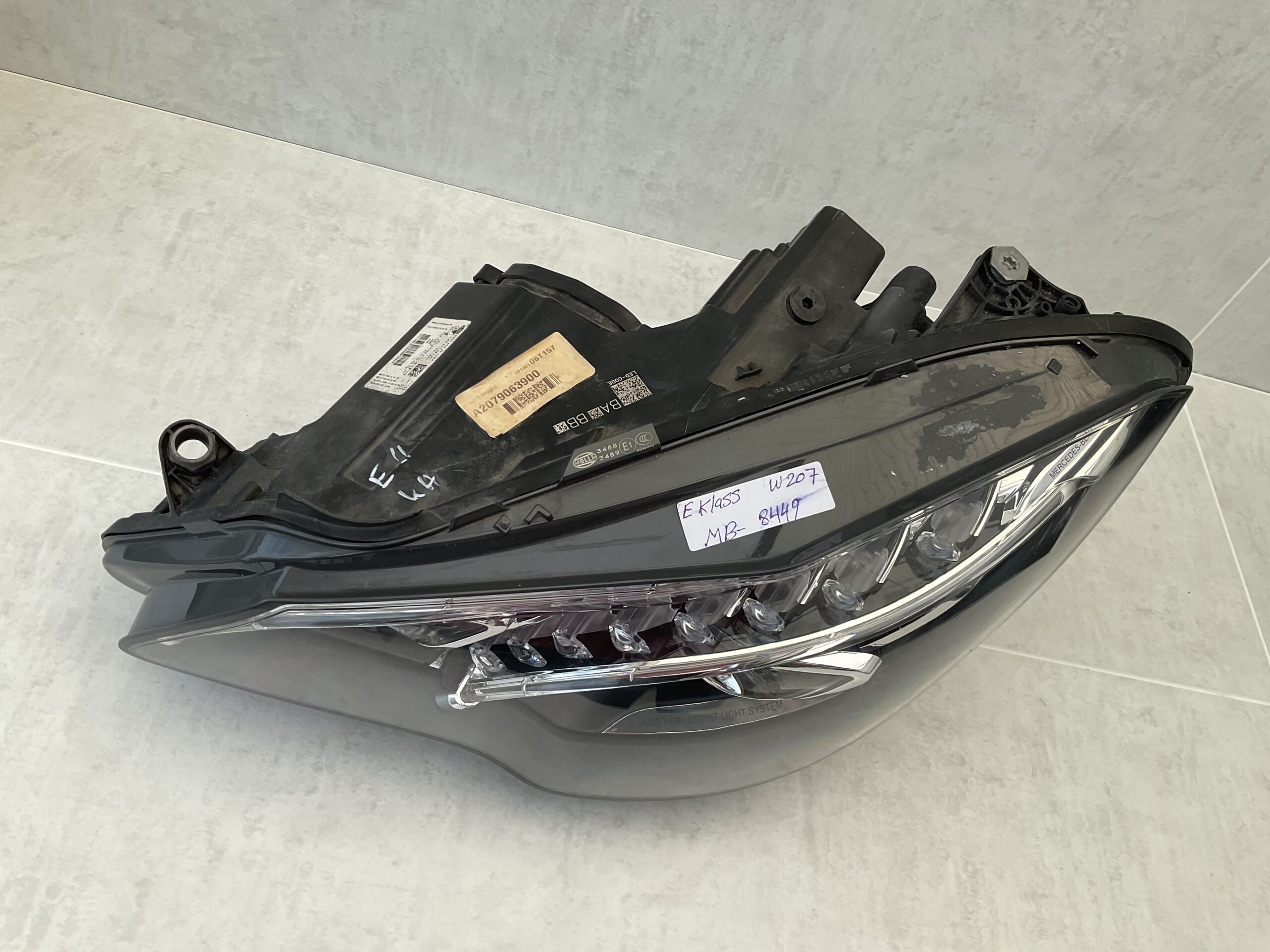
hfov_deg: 61.7
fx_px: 1064
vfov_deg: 48.2
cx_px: 635
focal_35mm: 29
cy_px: 476
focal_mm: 3
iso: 16
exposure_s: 1/666
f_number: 1.8
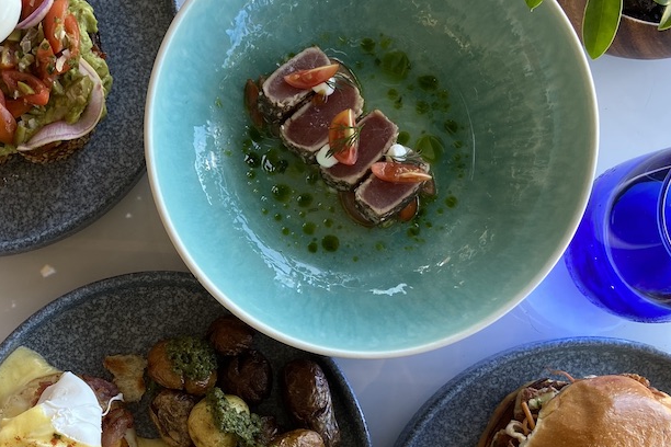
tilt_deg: -88.7
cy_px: 353
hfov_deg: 36.8
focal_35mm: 53
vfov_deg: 25.1
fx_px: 988
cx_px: 180
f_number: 1.8
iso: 50
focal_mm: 4.25
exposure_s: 1/122
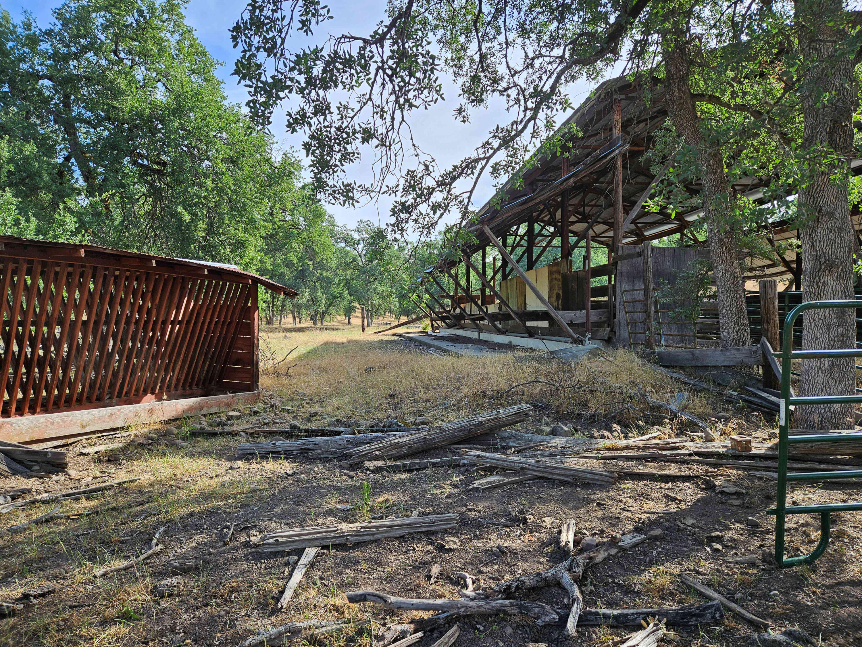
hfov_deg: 73.9
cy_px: 324
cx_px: 431
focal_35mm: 23
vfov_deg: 58.9
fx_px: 573
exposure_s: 1/568
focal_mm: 5.4
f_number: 1.8
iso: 25
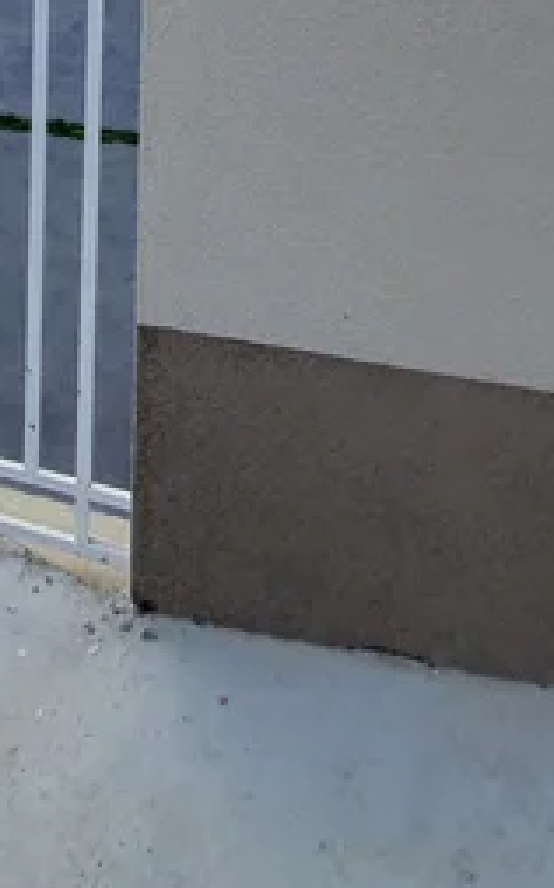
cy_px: -111
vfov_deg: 36.7
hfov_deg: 25.7
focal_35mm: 45
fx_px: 1088
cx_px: -105
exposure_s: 1/1692
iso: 50
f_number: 2.2
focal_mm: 1.74
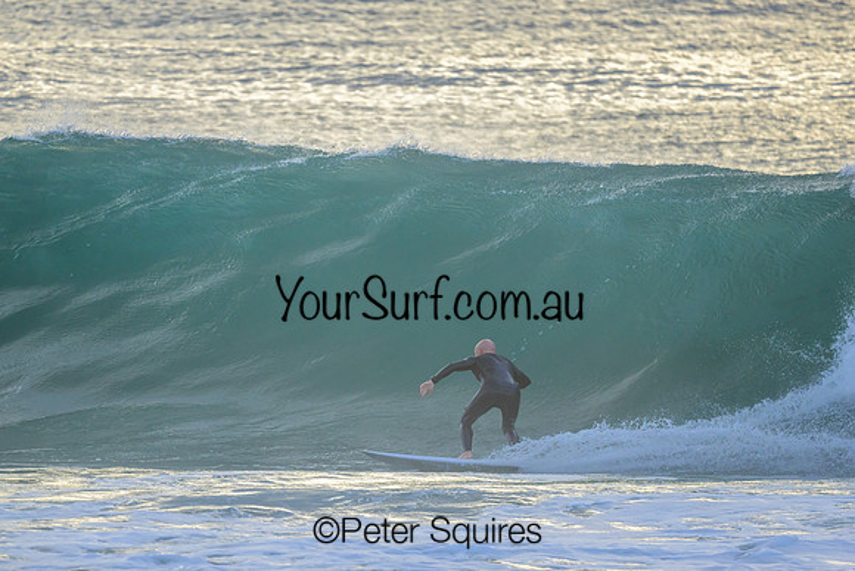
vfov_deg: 1.7
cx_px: 428
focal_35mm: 800
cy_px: 286
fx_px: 19004
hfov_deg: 2.6
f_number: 6.3
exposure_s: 1/2500
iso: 2000
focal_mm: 800
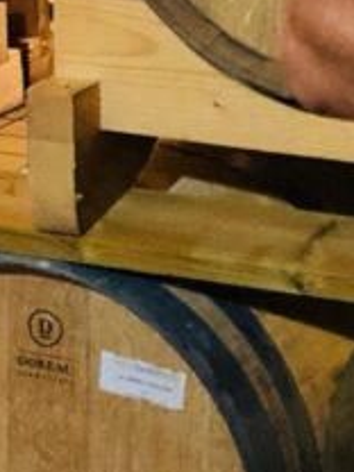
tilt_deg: -9.7
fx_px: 1882
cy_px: -57
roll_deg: -3.1
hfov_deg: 10.2
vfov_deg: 14.0
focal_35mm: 138
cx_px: 613
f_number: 1.8
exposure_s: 1/17
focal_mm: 4
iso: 640
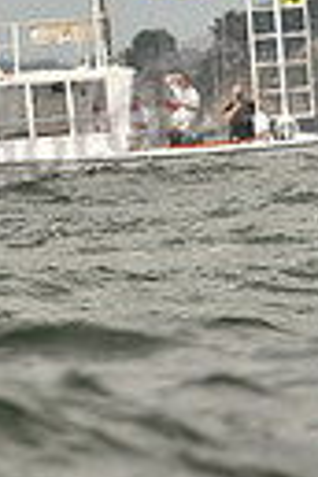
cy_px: -403
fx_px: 23795
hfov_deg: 0.8
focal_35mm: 1796
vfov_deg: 1.1
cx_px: -275
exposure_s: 1/1250
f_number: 7.1
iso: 320
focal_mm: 400
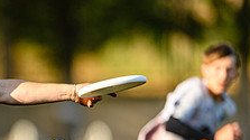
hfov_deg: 1.8
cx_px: -60
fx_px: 7849
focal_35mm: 1185
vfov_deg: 1.0
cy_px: 161
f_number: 3.2
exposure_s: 1/1250
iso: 160
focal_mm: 400
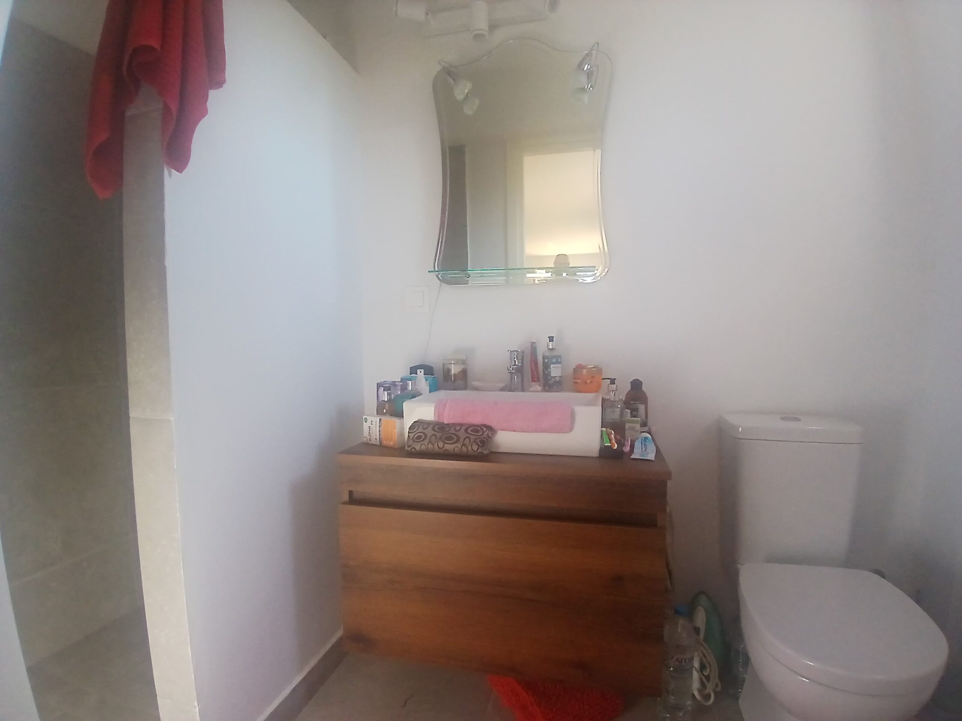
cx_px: 481
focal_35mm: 17
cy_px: 360
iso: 100
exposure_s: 1/60
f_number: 2.2
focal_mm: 1.4
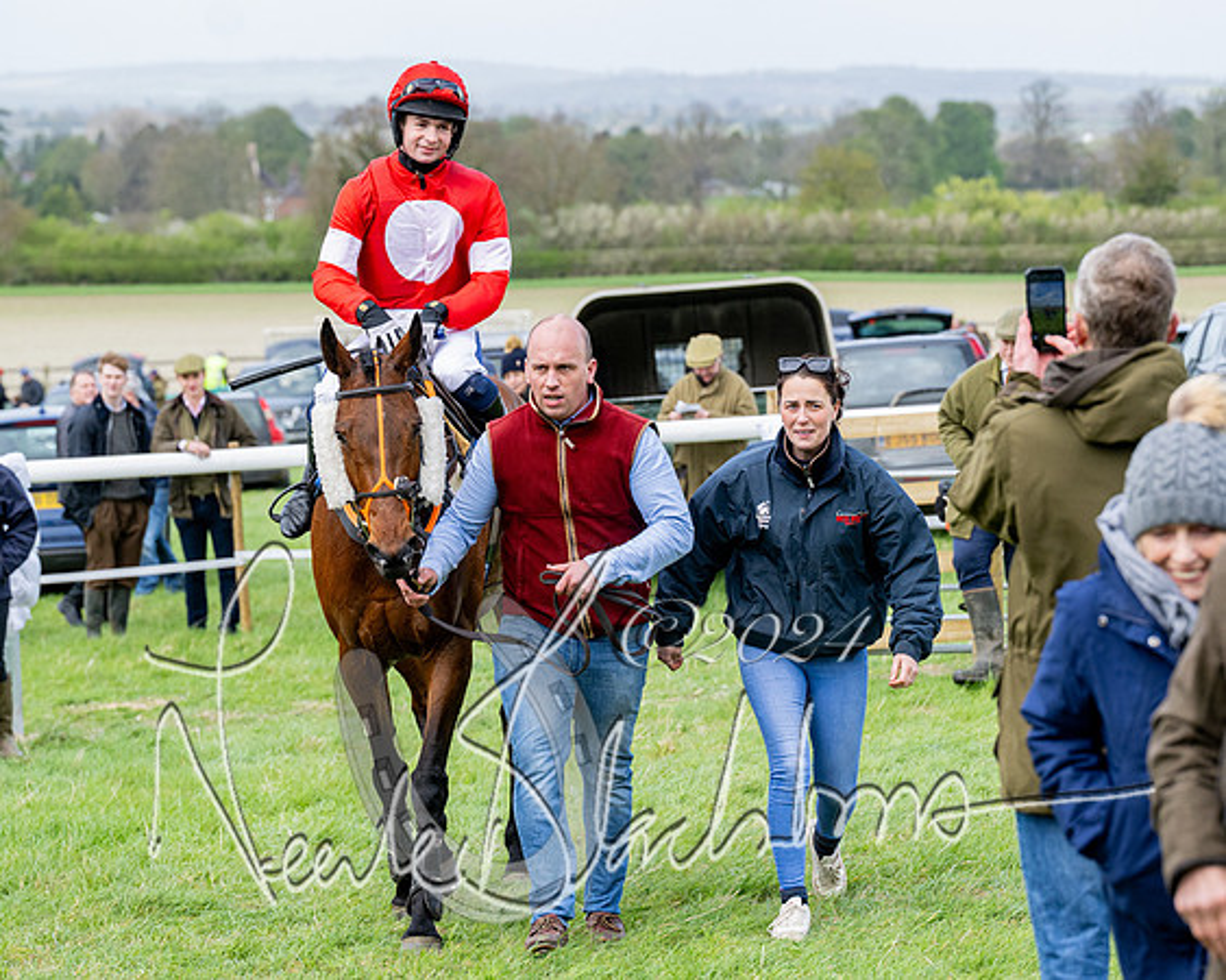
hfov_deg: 14.0
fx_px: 4996
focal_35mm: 138
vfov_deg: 11.2
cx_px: 687
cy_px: 630
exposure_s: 1/1600
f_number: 4
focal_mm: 87
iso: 400
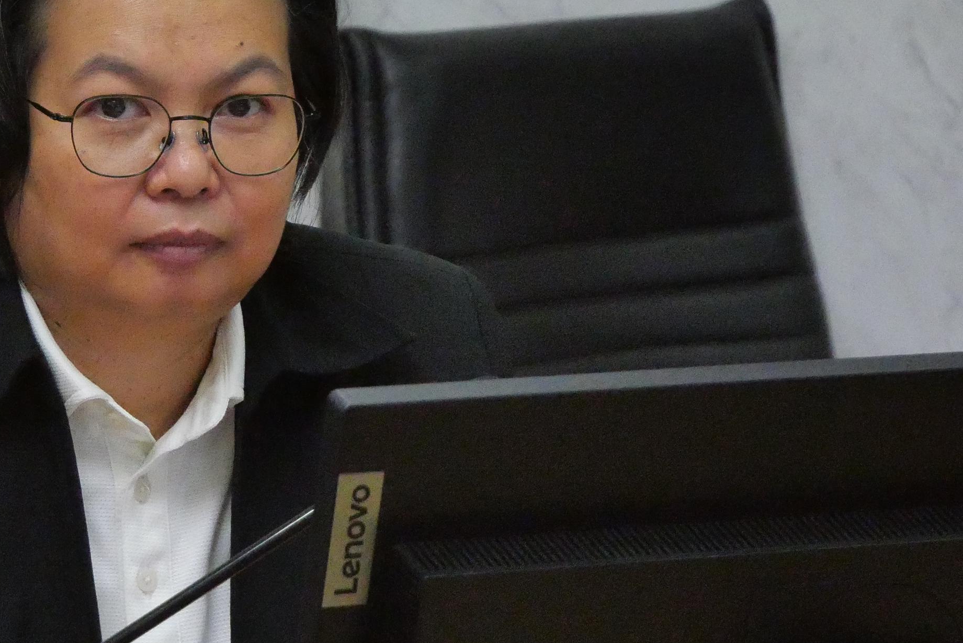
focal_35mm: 250
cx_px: 26
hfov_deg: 8.2
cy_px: 345
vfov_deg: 5.5
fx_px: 6691
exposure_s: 1/200
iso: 6400
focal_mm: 60
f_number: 5.6
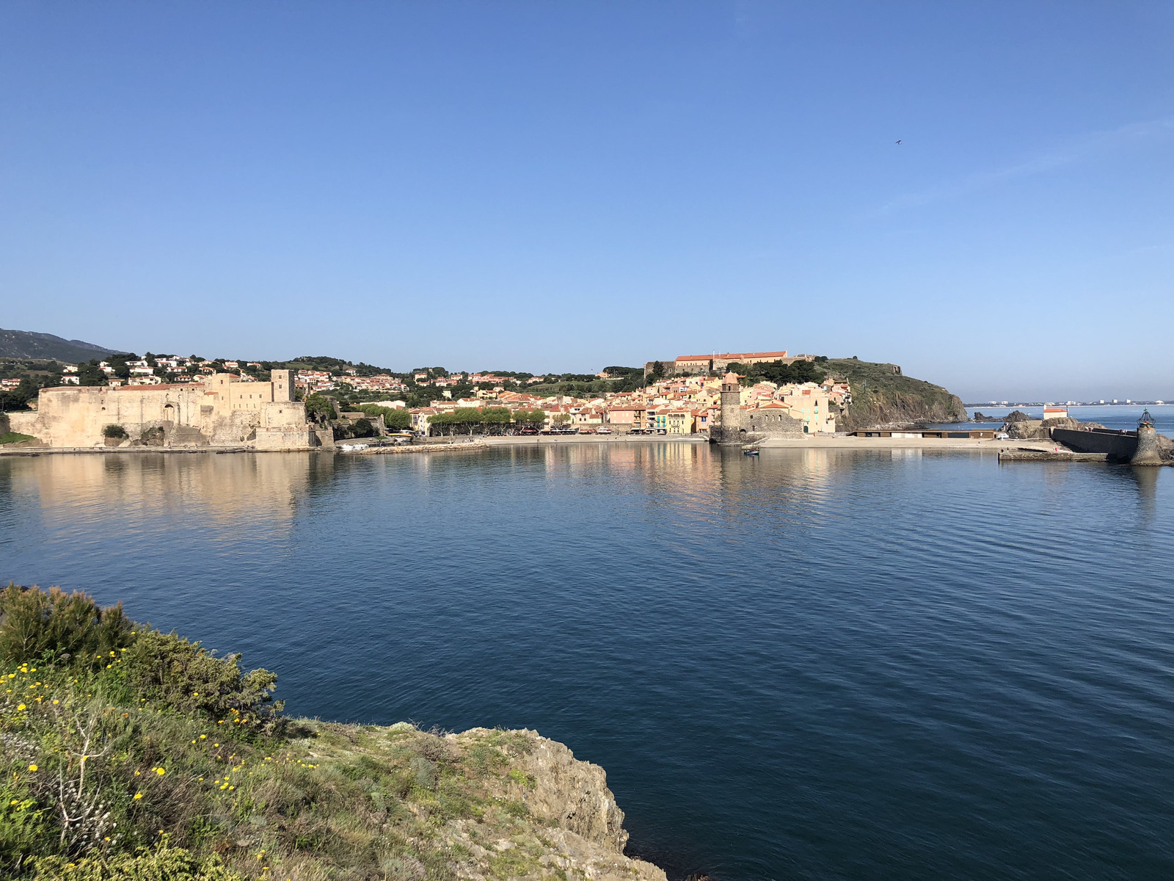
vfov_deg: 49.7
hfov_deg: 63.4
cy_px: 440
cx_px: 587
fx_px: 950
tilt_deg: -1.2
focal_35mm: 28
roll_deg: +1.4
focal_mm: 4
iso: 20
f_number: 1.8
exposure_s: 1/2525
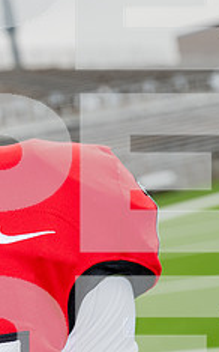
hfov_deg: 8.8
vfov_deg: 14.5
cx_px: -129
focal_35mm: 144
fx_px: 1377
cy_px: 174
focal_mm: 57
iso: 100
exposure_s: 1/250
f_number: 5
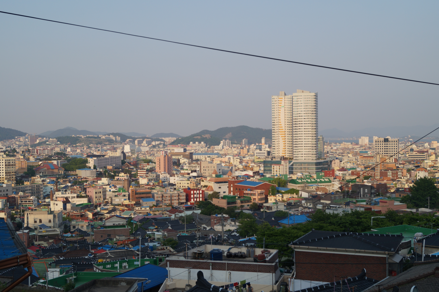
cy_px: 146
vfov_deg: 29.8
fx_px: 548
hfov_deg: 43.6
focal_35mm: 45
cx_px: 220
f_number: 8
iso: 100
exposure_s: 1/200
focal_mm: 30
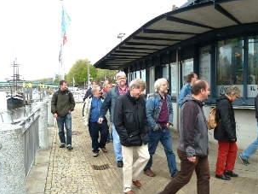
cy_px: 100
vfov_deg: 42.9
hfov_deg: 55.4
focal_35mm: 33
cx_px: 133
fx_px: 246
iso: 80
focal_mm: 4.1
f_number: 4
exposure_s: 1/250
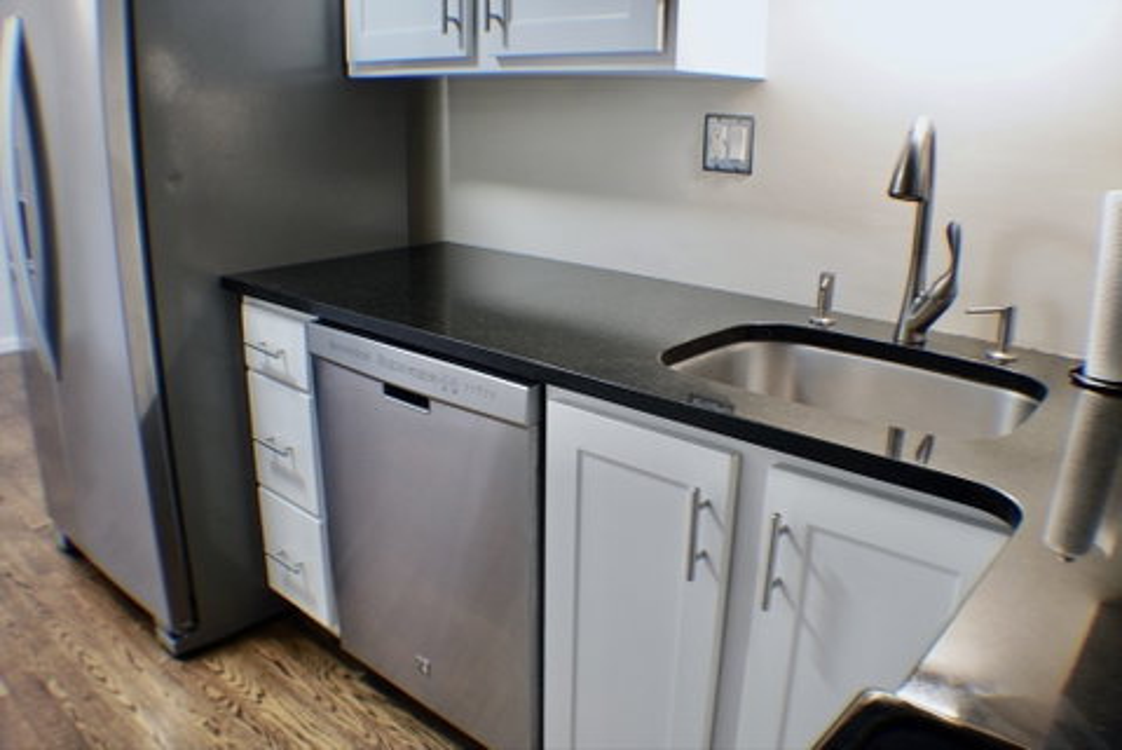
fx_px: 1169
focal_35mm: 38
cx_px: 561
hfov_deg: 51.3
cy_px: 375
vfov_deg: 35.5
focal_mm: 25
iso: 800
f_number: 8
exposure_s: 1/8
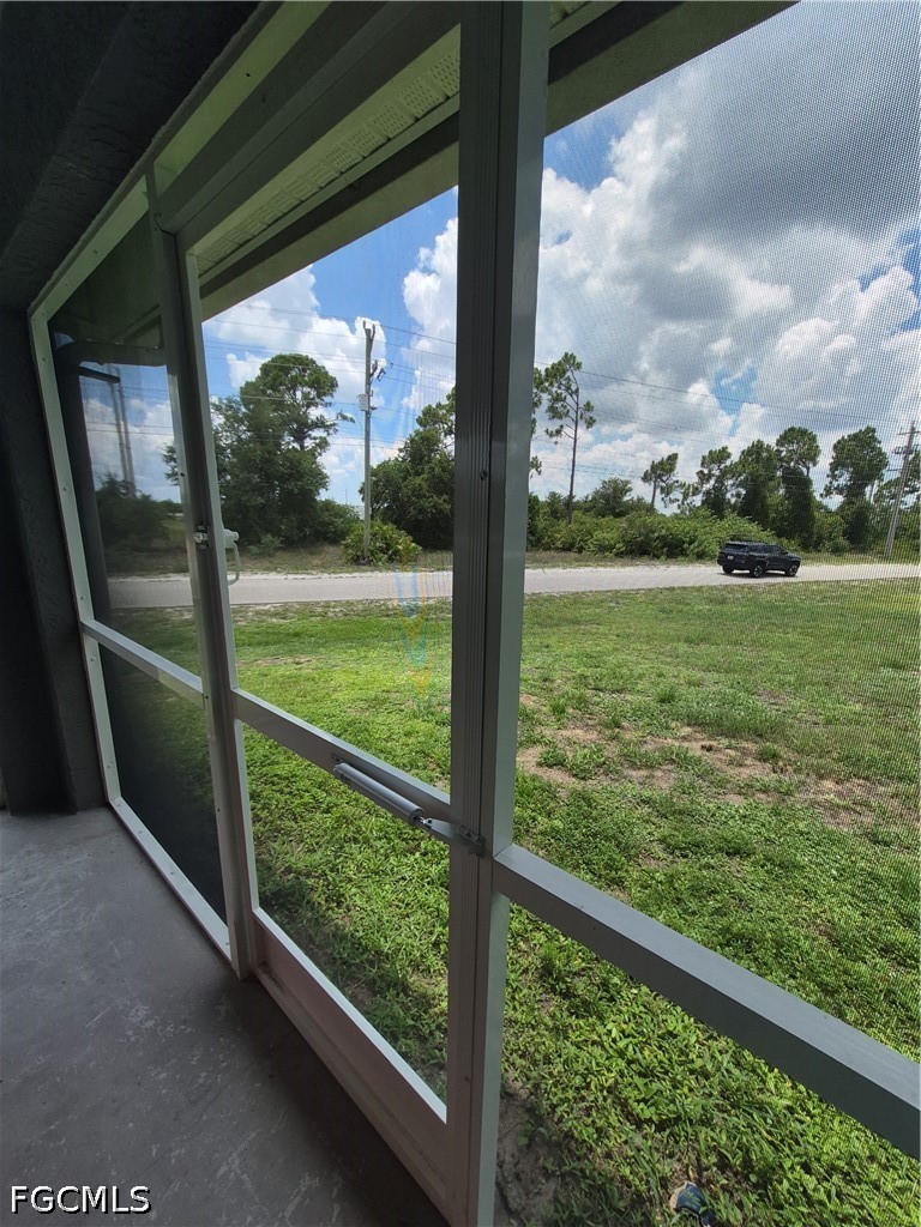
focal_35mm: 13
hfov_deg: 89.9
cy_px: 614
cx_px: 460
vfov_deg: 106.2
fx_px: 461
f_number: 2.2
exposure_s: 1/1004
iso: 40
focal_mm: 1.74
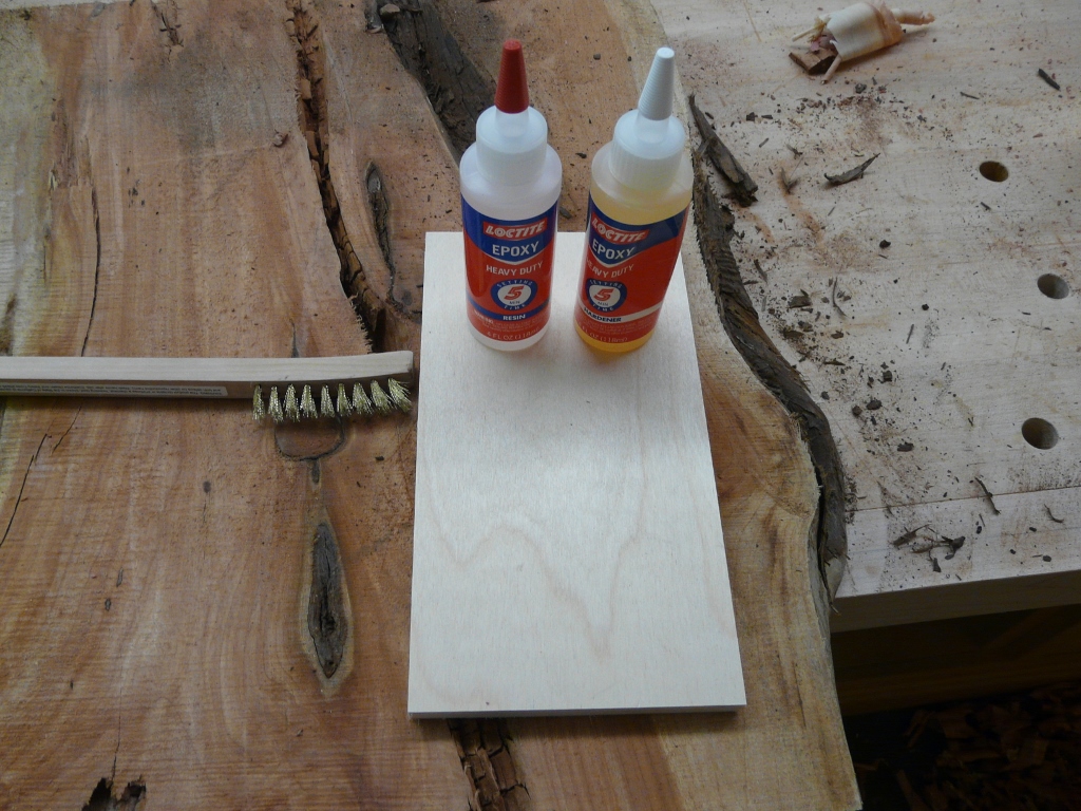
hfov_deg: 63.4
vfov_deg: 49.7
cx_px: 540
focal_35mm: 28
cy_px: 406
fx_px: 874
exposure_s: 1/30
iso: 160
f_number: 2.8
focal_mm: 4.6
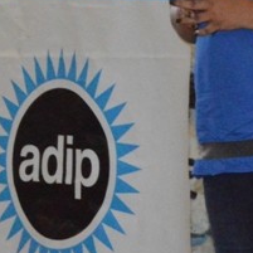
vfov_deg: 4.9
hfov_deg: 4.8
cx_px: 502
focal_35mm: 357
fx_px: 2953
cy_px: 55
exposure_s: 1/200
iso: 6400
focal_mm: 55
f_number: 10
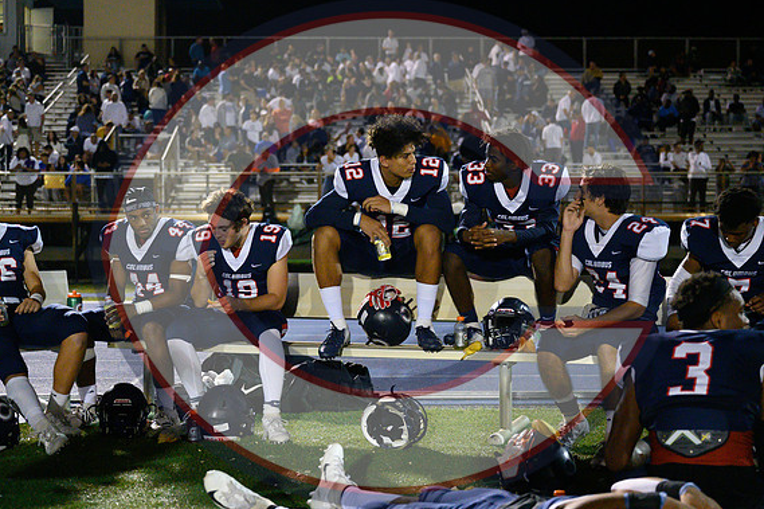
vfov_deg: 24.6
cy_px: 252
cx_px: 381
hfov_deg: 36.3
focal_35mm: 55
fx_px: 1167
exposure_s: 1/3200
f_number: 2.8
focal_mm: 54
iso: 22800
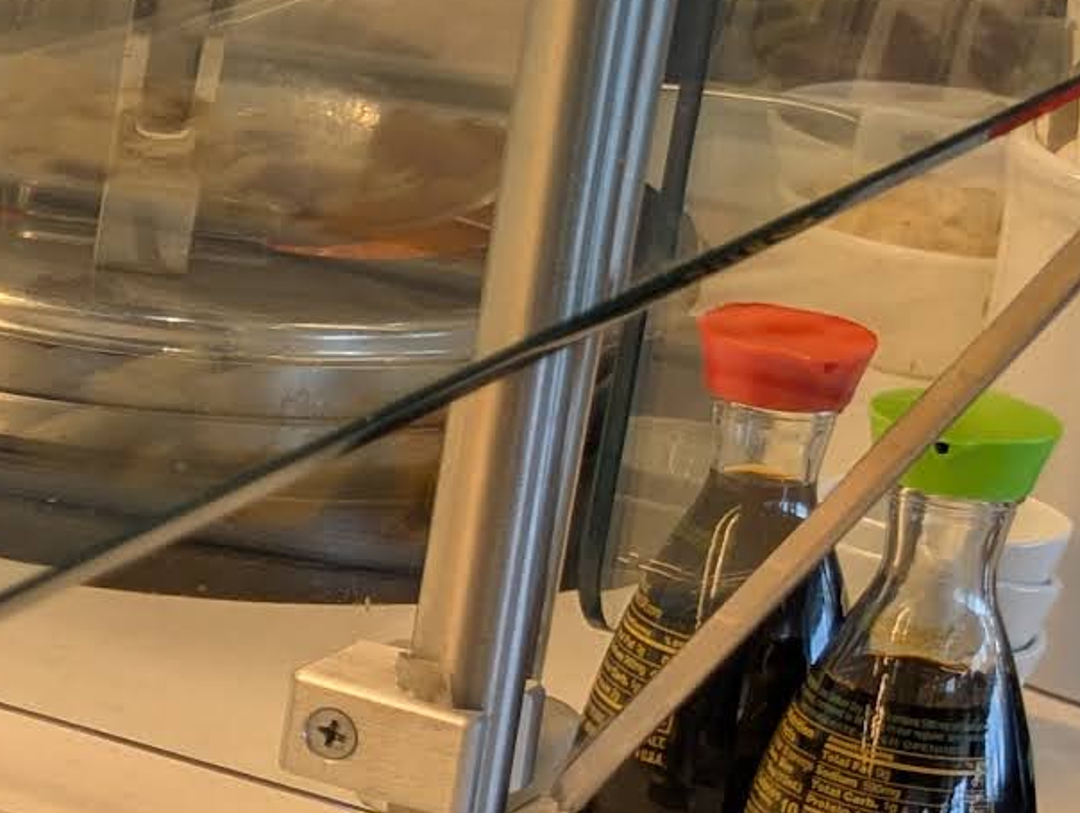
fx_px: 5719
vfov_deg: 8.1
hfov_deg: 9.1
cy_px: 486
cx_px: -1964
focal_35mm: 183
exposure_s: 1/120
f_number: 1.68
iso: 34
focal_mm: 6.9
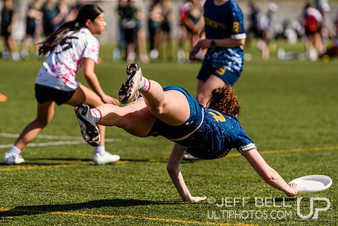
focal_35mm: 255
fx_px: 2395
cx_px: 169
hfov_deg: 8.1
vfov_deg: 5.4
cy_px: 113
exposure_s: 1/2500
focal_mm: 170
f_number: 3.2
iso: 100
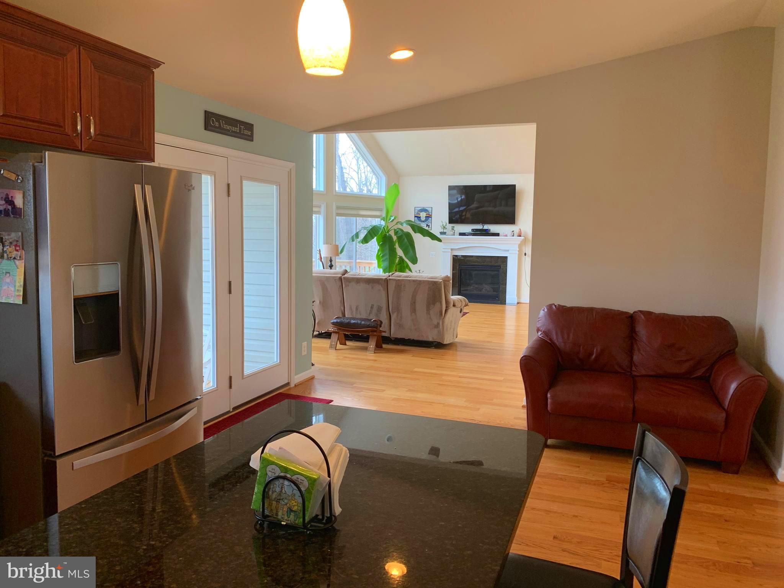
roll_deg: -0.8
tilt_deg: -4.3
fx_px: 589
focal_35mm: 26
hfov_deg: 67.3
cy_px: 294
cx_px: 392
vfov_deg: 53.1
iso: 64
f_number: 1.8
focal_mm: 4.25
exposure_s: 1/60
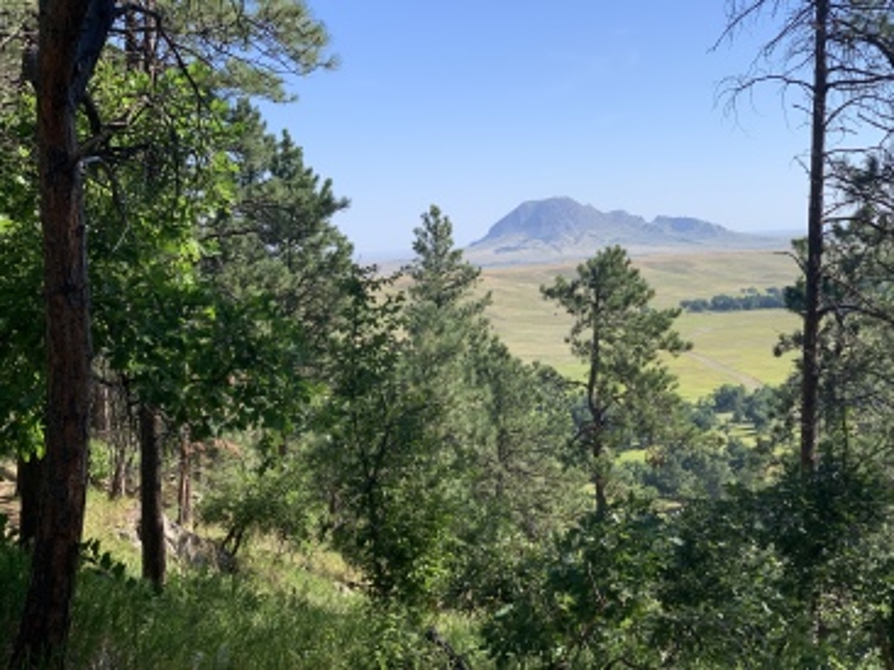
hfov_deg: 36.8
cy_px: 335
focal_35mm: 52
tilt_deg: -2.9
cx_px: 447
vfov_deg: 28.0
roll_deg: +3.4
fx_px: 1342
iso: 16
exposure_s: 1/749
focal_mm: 6
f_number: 2.4
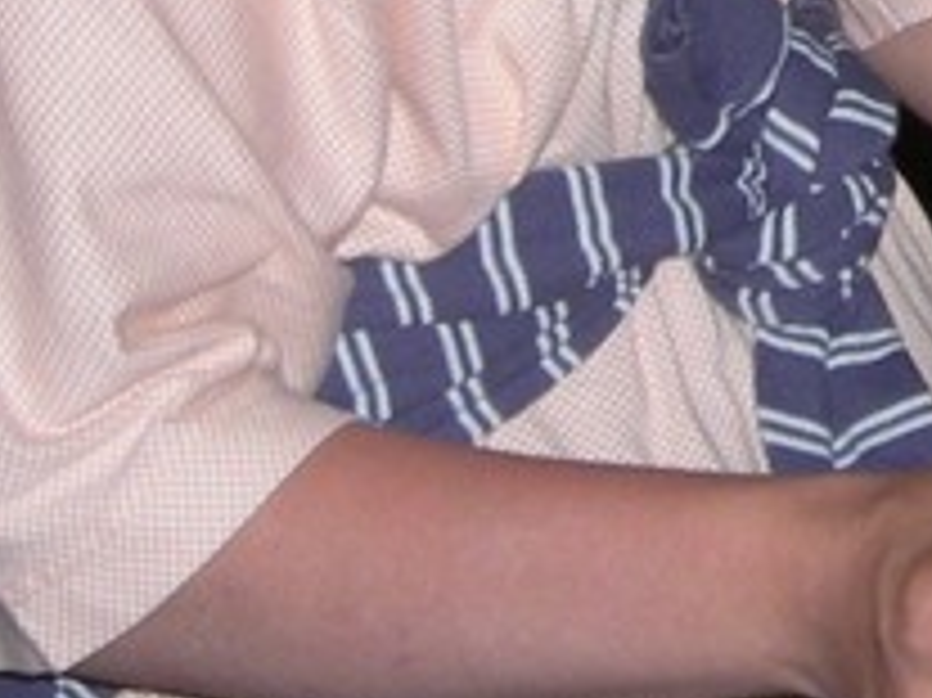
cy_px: -856
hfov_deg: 10.1
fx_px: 5059
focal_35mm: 188
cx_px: 1508
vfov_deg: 7.5
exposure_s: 1/60
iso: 80
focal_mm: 6.3
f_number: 3.2
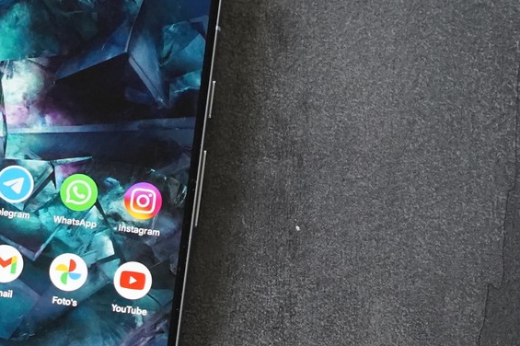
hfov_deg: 5.8
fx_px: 5153
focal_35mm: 357
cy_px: 183
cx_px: -47
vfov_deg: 3.8
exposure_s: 1/160
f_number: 4
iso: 6400
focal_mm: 105
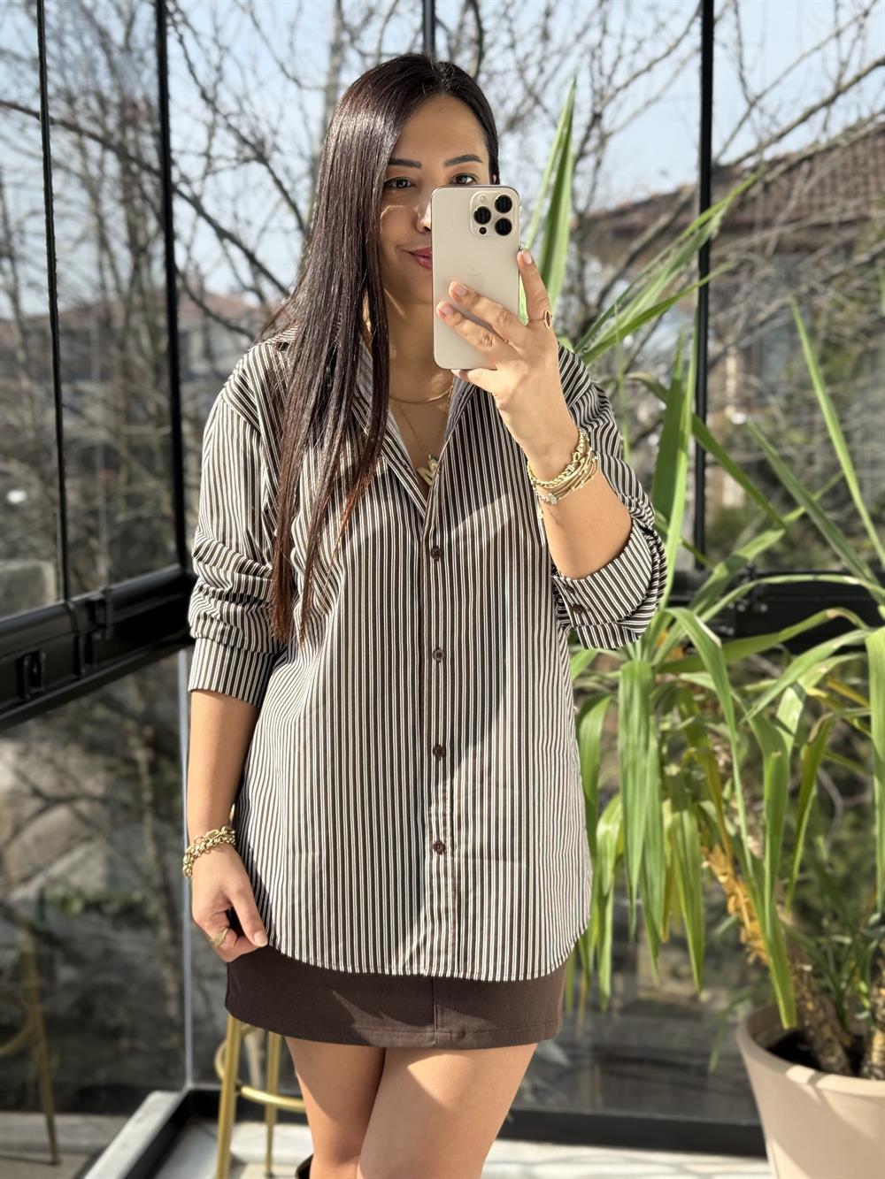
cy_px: 590
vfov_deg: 39.7
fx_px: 1636
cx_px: 442
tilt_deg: -18.2
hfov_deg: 30.3
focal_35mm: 48
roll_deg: +0.3
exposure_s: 1/1041
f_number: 1.78
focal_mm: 6.76
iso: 80
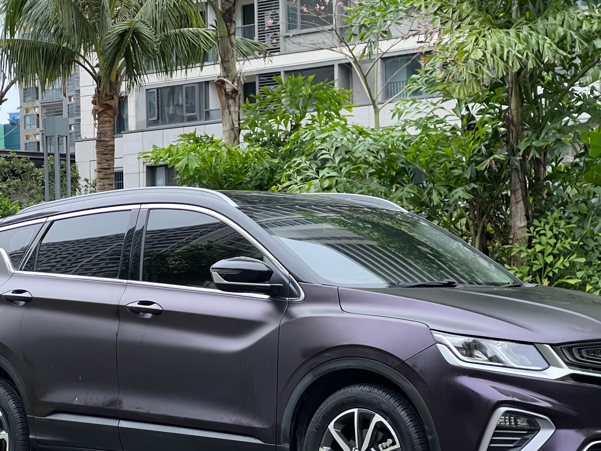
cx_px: 317
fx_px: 1910
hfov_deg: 17.9
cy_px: 276
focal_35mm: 110
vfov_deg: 13.5
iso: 200
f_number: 2.8
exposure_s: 1/99
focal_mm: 9
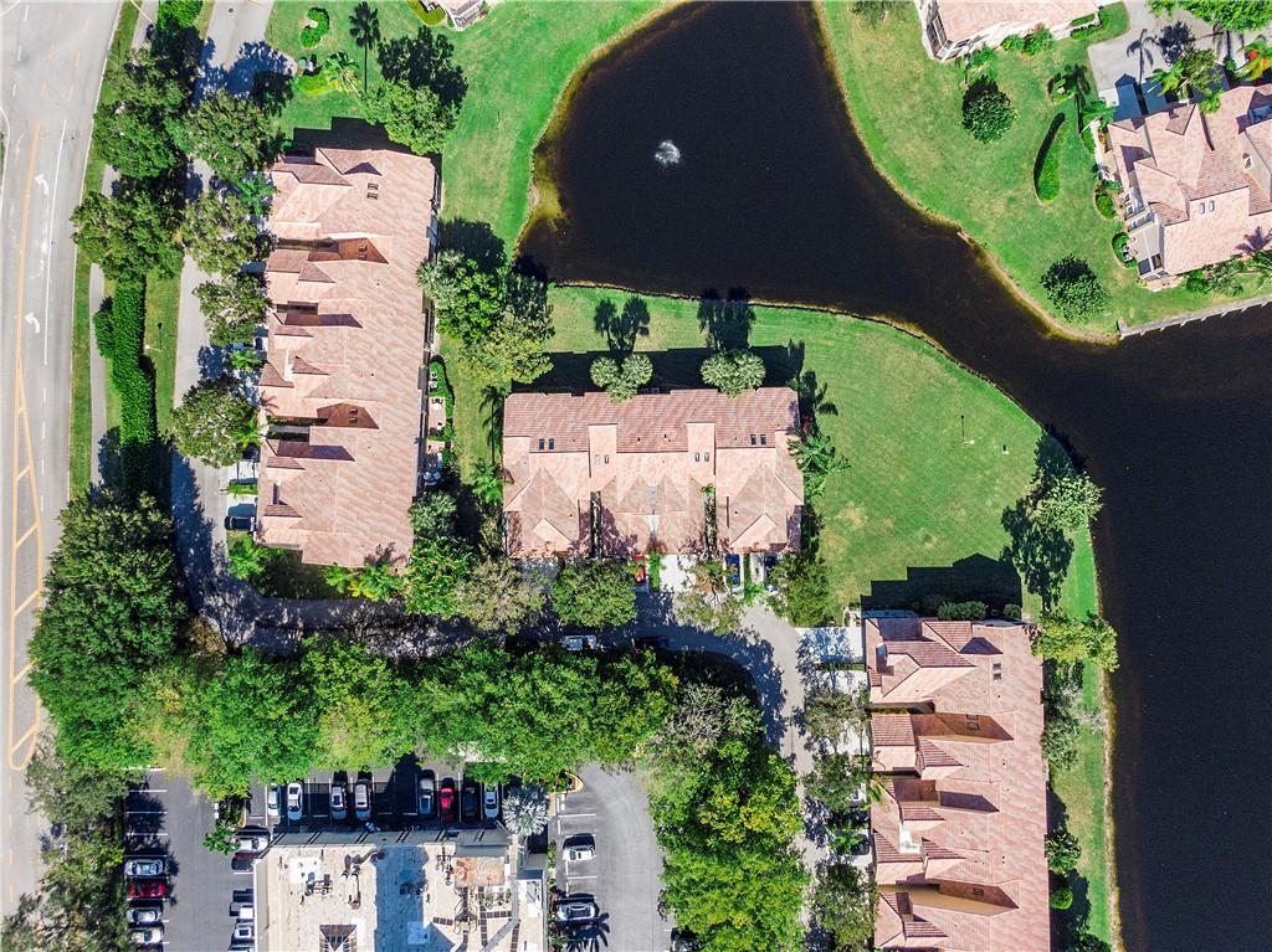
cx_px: 636
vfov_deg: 56.8
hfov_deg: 71.6
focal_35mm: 24
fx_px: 881
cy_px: 476
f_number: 2.8
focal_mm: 4.39
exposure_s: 1/1000
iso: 100
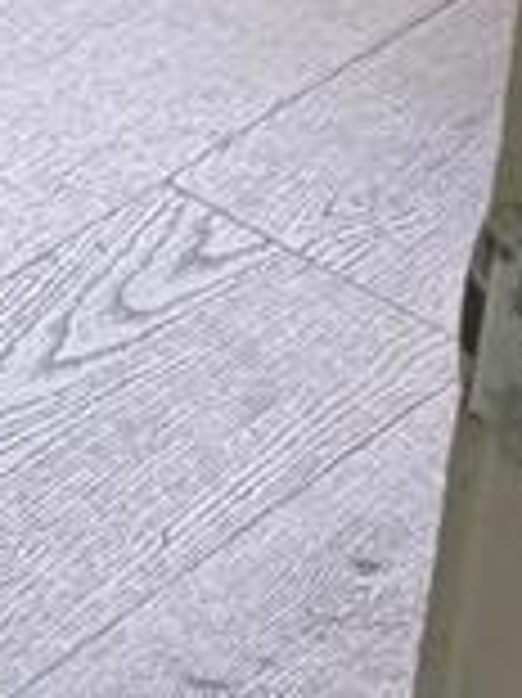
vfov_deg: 9.5
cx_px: -1238
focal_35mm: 186
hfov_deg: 6.9
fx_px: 3745
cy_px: -950
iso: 160
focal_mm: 6.76
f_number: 1.78
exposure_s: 1/121
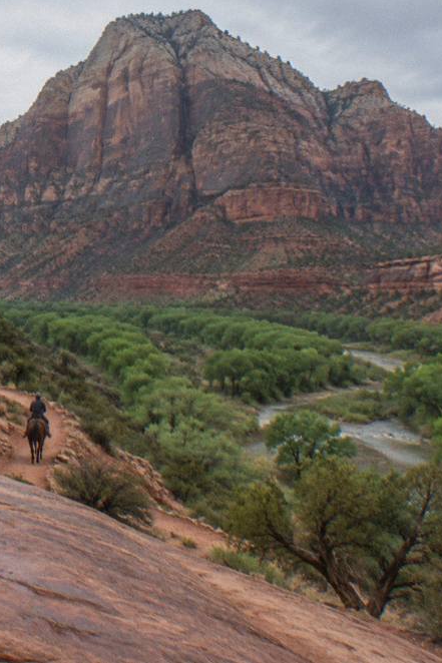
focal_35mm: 71
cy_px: 330
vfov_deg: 28.5
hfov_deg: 18.9
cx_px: 57
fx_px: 1308
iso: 500
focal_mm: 47
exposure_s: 1/500
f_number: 8
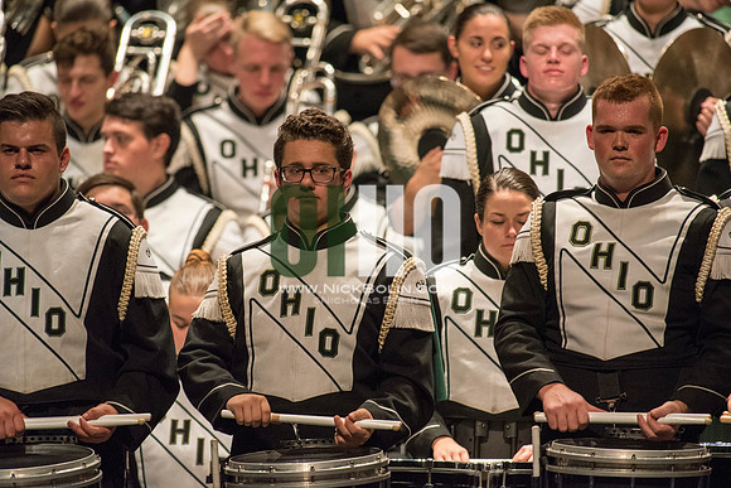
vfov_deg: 2.3
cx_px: 366
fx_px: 12186
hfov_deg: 3.4
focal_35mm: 600
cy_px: 244
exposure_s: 1/320
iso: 4000
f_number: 5.6
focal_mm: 600
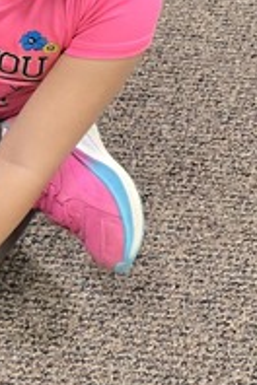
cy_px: 321
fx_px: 1328
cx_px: -426
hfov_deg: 9.4
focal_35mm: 124
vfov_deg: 16.4
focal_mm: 6.3
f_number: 1.7
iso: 640
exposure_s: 1/120
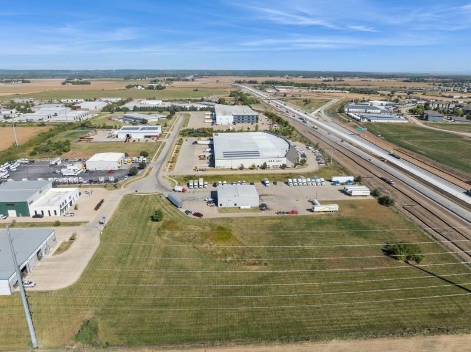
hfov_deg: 71.6
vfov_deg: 56.8
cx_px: 236
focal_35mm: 24
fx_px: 326
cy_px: 176
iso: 100
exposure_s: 1/2000
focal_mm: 12.29
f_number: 2.8
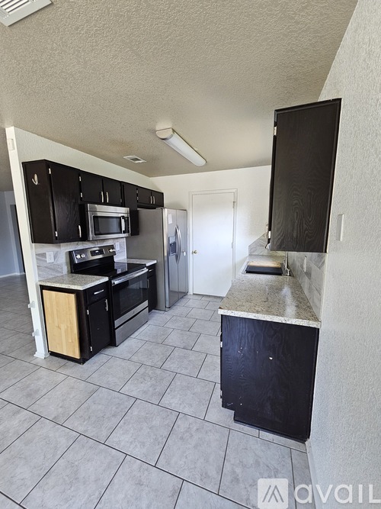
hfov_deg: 89.9
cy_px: 254
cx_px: 190
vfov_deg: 106.2
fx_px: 191
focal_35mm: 13
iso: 200
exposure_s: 1/60
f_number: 2.2
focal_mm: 2.2
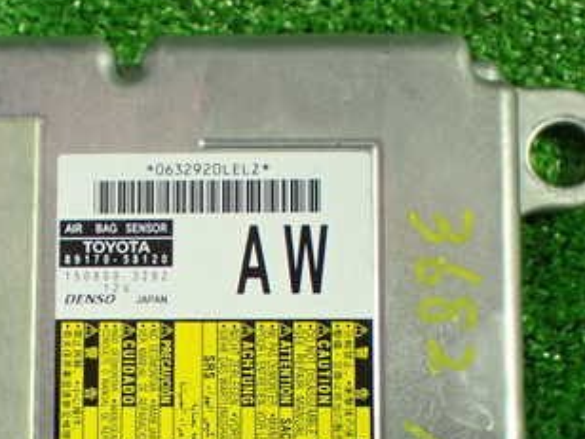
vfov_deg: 18.1
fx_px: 1352
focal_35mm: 80
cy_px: 403
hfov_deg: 24.2
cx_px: 154
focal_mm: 7.31
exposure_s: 1/40
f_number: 2.8
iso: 800
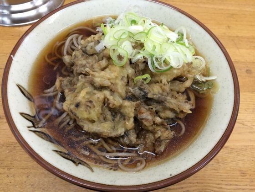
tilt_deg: -60.8
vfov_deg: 48.2
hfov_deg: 61.7
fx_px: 214
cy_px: 96
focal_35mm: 29
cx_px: 128
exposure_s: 1/33
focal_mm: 4.15
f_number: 2.2
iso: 80
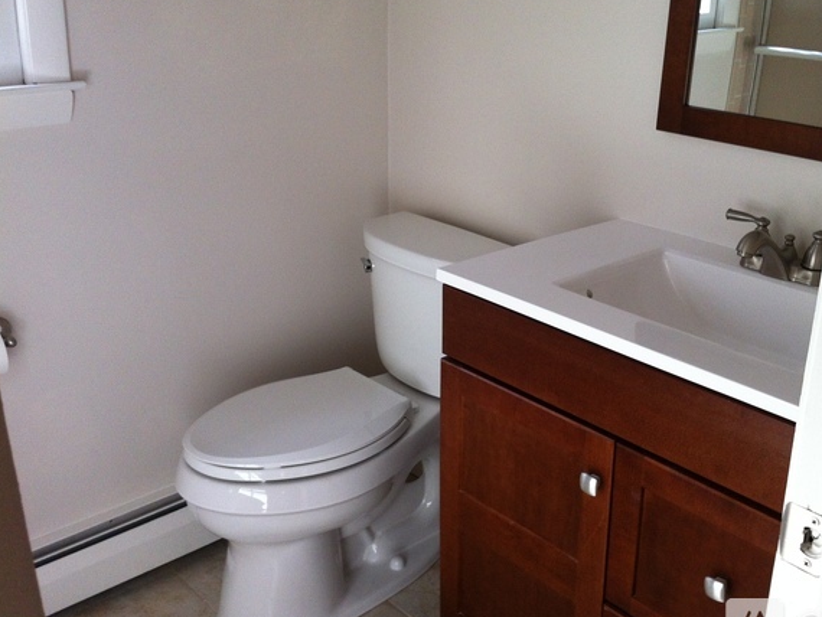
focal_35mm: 41
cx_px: 477
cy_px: 296
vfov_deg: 35.2
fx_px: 974
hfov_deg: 45.6
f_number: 2.8
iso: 125
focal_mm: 3.85
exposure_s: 1/120
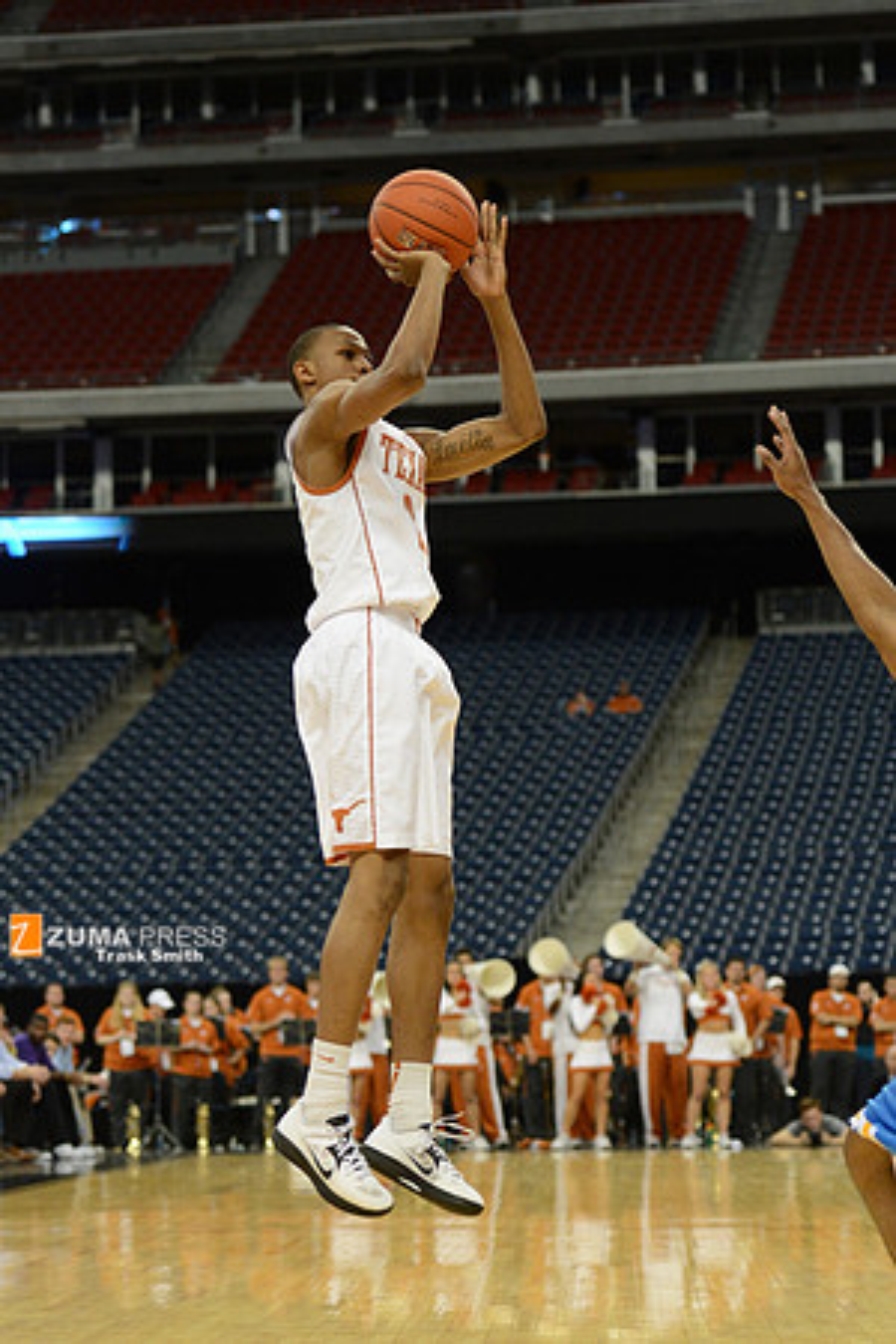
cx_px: 448
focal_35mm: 70
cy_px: 672
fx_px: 2613
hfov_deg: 19.5
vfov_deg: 28.8
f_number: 2.8
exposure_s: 1/1600
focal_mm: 70
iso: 3200
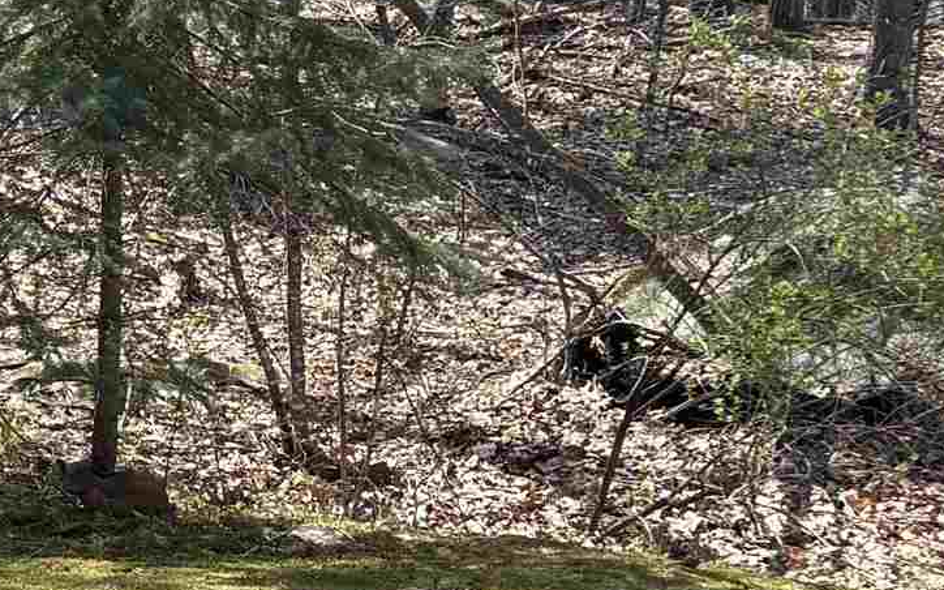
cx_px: -772
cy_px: 317
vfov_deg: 11.2
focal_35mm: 117
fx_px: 3009
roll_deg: +0.6
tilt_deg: -8.1
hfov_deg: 15.3
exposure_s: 1/959
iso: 50
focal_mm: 5.96
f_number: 1.6
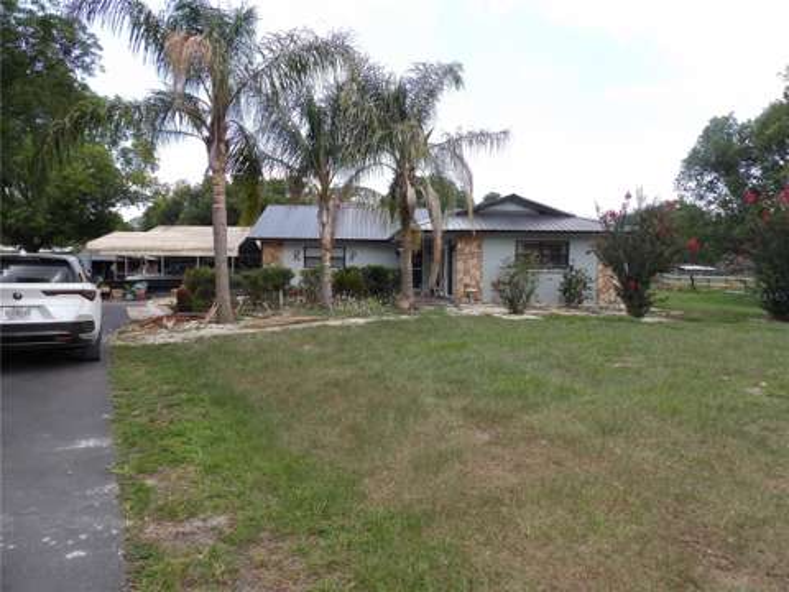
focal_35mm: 24
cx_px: 394
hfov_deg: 71.6
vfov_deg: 56.8
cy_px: 296
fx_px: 547
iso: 100
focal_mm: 4.3
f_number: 3.2
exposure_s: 1/363
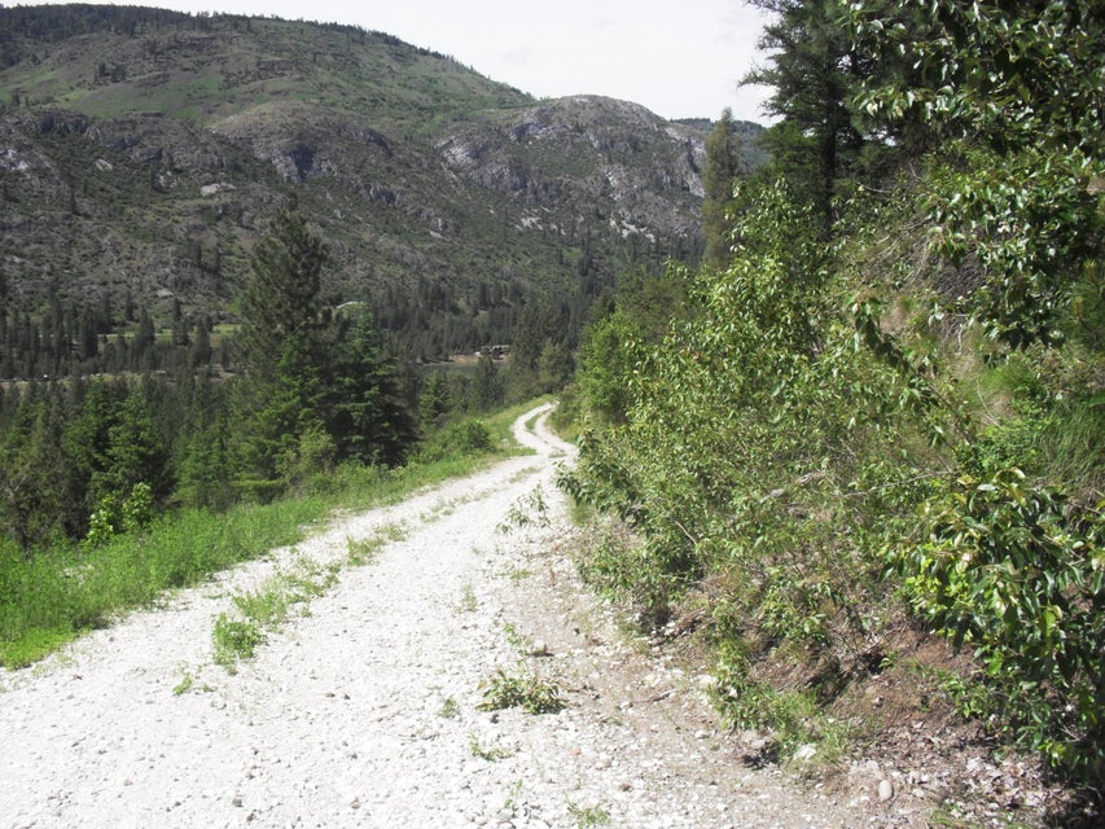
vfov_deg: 40.7
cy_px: 414
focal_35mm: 35
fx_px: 1117
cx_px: 552
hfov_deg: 52.6
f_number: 8.4
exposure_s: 1/180
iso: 100
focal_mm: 6.3
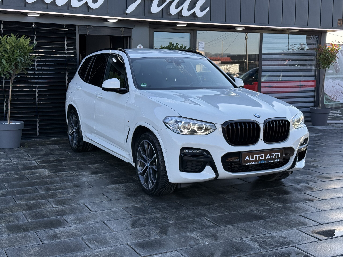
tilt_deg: -6.2
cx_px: 172
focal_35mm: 48
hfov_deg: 39.7
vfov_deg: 30.3
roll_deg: -0.3
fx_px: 476
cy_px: 128
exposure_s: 1/1149
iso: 100
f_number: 1.78
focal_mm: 6.76
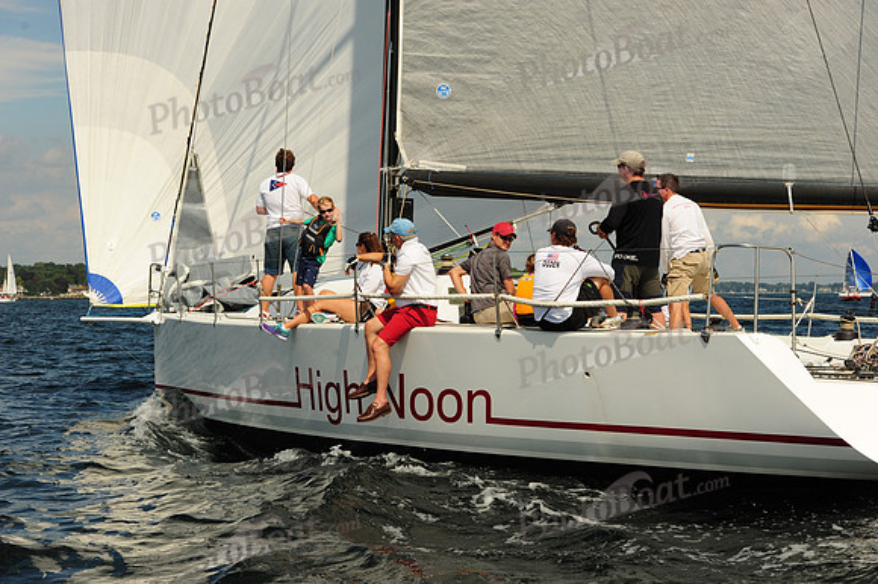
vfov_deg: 19.4
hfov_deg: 28.9
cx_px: 439
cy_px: 292
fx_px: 1706
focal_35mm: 70
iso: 320
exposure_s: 1/1250
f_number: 9
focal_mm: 70
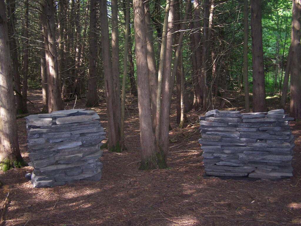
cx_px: 150
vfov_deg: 37.7
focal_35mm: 38
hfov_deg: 49.0
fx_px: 330
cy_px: 113
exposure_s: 1/60
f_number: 2.8
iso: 140
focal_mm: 6.3
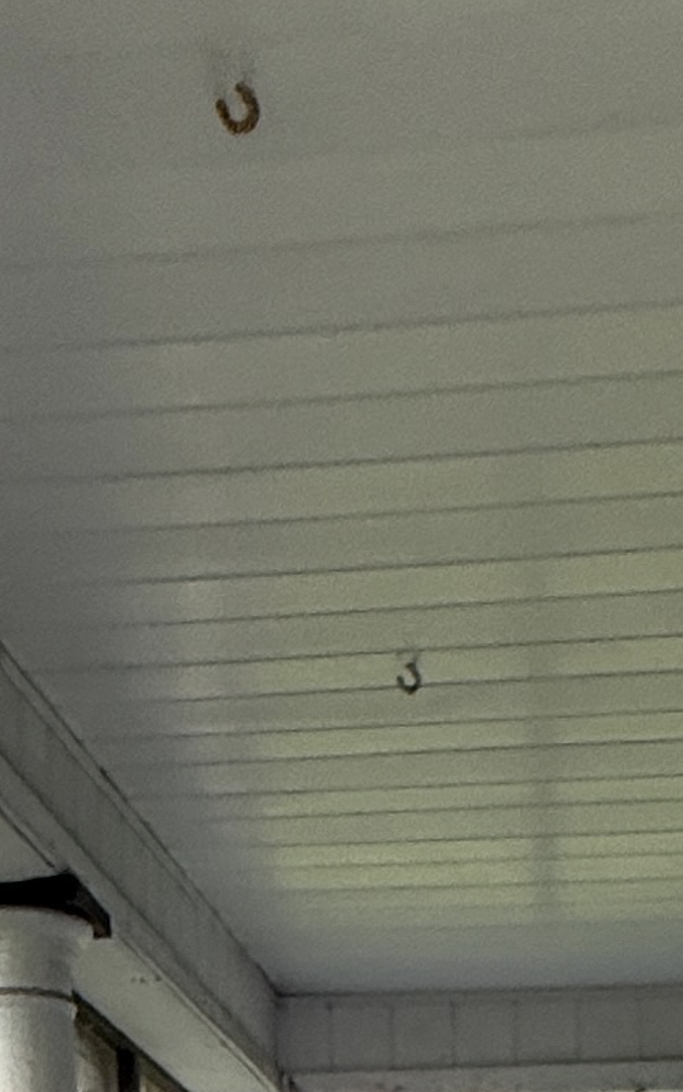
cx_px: 471
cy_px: 1910
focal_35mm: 75
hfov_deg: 17.3
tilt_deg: -8.6
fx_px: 2233
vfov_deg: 20.4
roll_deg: -0.1
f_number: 2.2
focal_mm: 2.22
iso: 100
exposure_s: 1/99
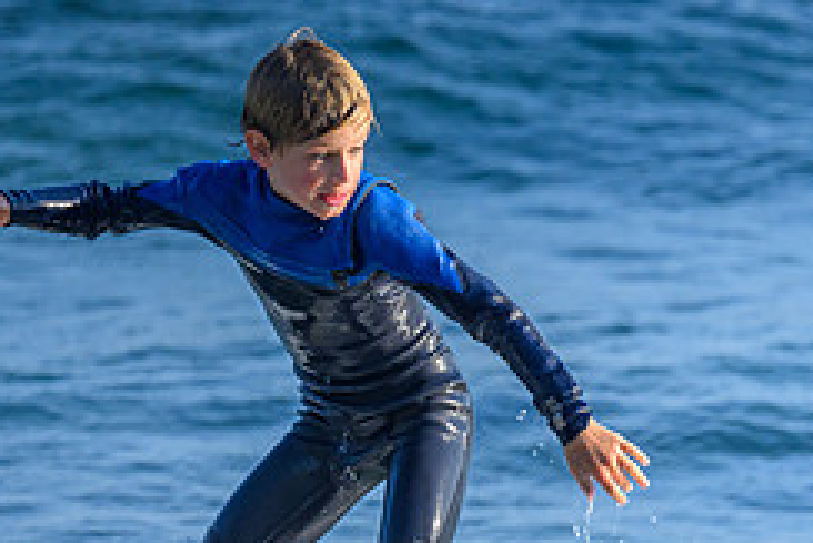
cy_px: 618
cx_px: 656
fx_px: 43045
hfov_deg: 1.1
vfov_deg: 0.7
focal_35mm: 1905
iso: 800
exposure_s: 1/2000
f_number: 6.3
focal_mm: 800
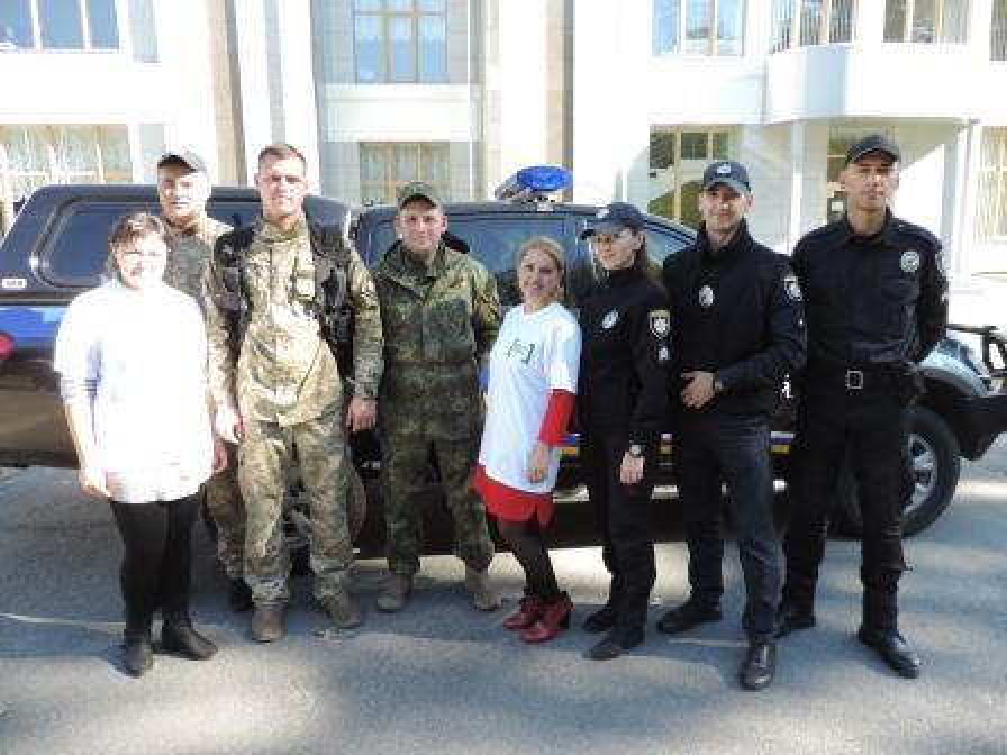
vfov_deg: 56.8
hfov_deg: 71.6
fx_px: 698
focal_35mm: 24
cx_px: 504
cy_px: 378
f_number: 3
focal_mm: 4.3
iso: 80
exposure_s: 1/125
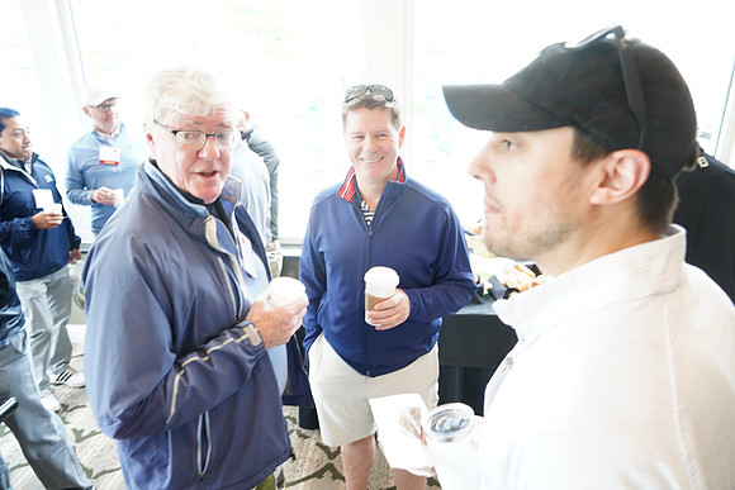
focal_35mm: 24
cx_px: 368
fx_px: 490
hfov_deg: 73.7
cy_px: 245
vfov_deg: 53.2
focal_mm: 24
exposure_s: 1/100
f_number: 4.5
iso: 2500
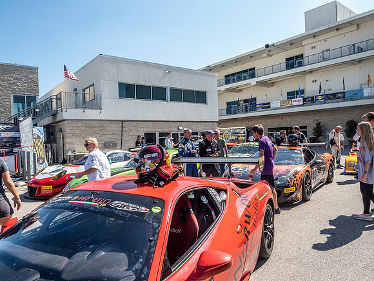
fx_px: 259
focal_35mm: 24
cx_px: 187
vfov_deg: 56.8
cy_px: 140
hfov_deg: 71.6
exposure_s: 1/125
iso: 64
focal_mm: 12
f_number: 8
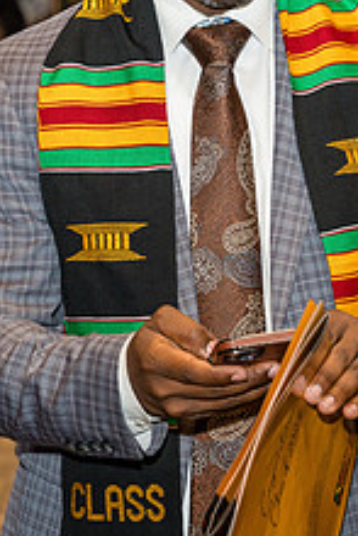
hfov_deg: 7.2
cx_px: 208
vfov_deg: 10.7
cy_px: 76
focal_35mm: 192
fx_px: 2859
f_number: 4.5
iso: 500
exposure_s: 1/250
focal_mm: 62.5
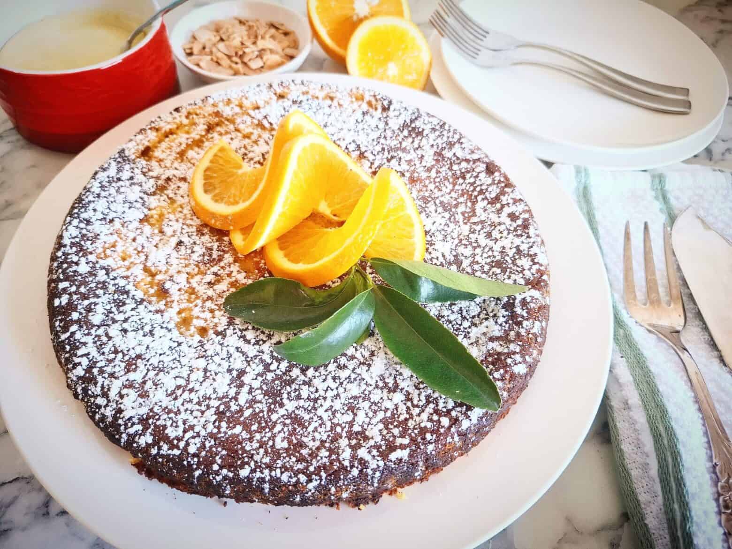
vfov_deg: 58.9
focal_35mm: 23
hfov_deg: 73.9
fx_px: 486
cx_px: 366
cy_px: 274
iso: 200
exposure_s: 1/50
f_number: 1.8
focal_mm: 5.54
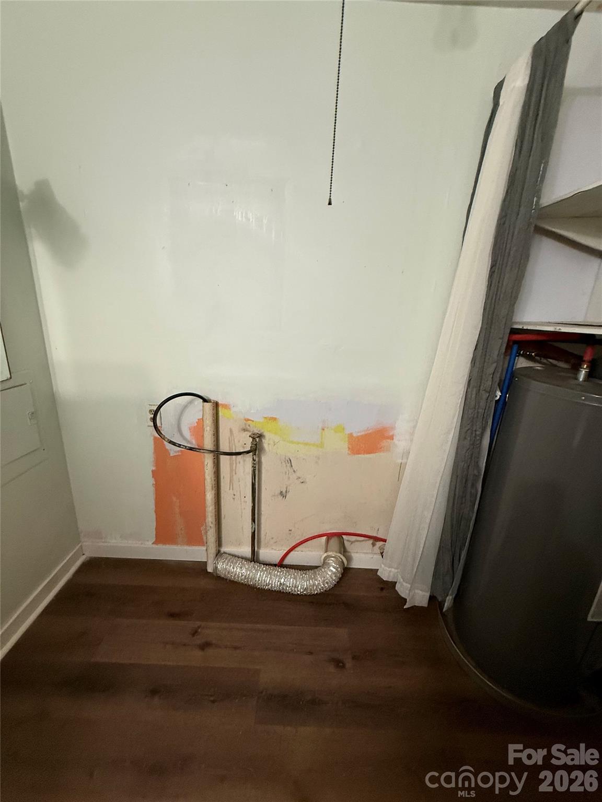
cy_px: 401
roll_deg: -3.7
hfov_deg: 85.7
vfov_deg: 102.1
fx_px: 325
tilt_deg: -15.0
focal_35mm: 14
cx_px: 301
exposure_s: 1/60
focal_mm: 2.22
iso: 400
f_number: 2.2
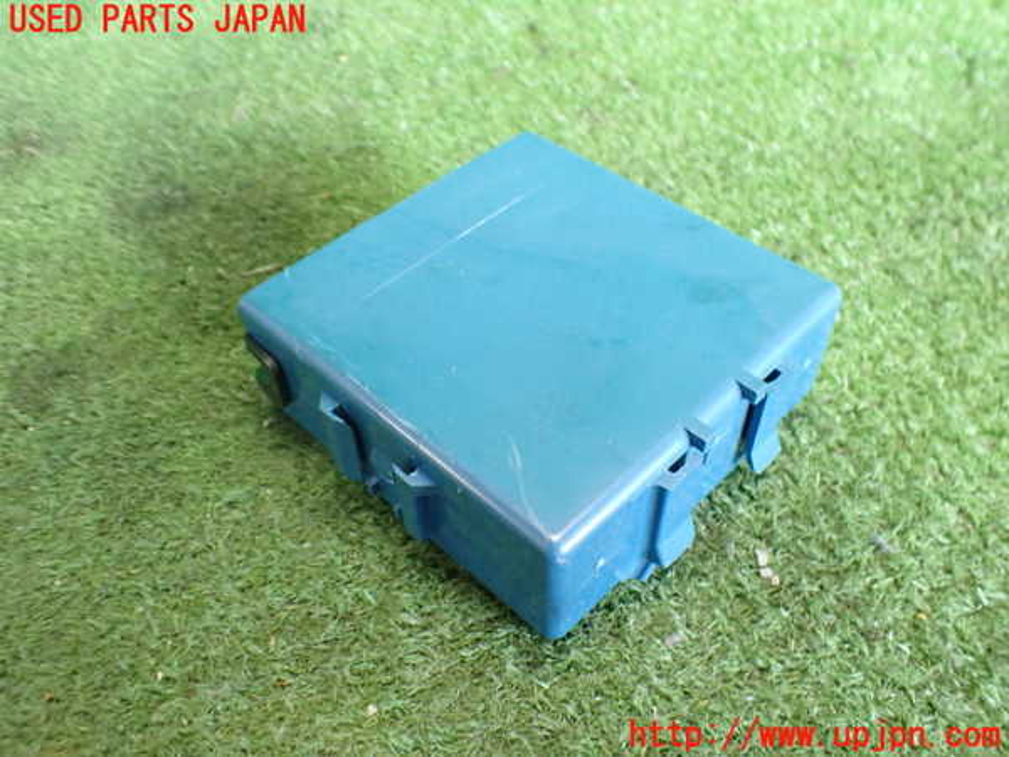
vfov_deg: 46.8
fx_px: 874
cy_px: 378
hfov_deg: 60.0
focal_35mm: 30
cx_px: 504
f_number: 2.3
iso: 800
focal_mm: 5.4
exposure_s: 1/80
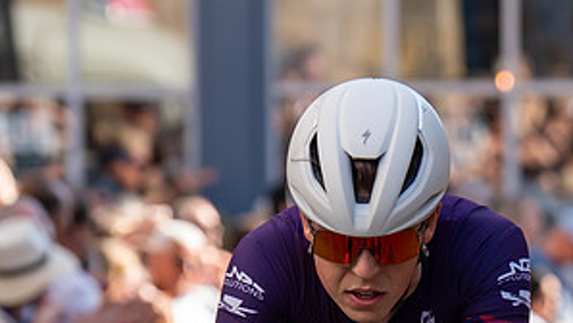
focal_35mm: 522
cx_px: 492
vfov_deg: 2.3
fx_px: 7935
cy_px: 341
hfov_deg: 4.1
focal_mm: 132
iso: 500
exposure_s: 1/1000
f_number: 4
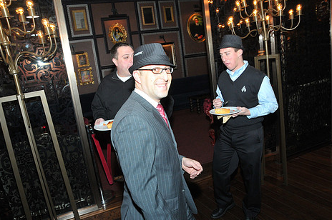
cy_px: 118
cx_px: 175
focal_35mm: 30
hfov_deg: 62.0
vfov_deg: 43.5
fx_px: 276
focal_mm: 16
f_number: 5.6
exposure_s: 1/40
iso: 640
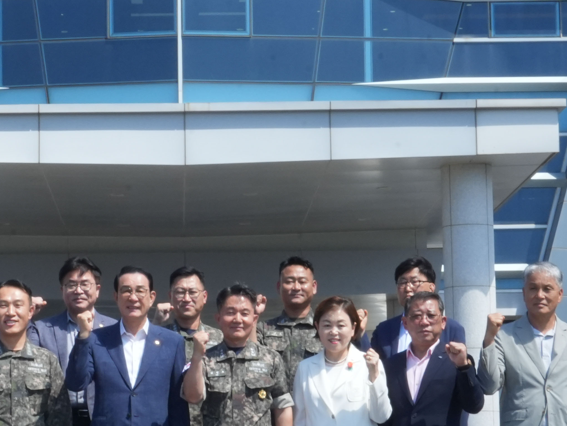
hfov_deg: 15.6
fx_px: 2064
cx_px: 182
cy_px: 185
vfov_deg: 11.8
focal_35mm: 126
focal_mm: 38
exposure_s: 1/125
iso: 1250
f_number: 25
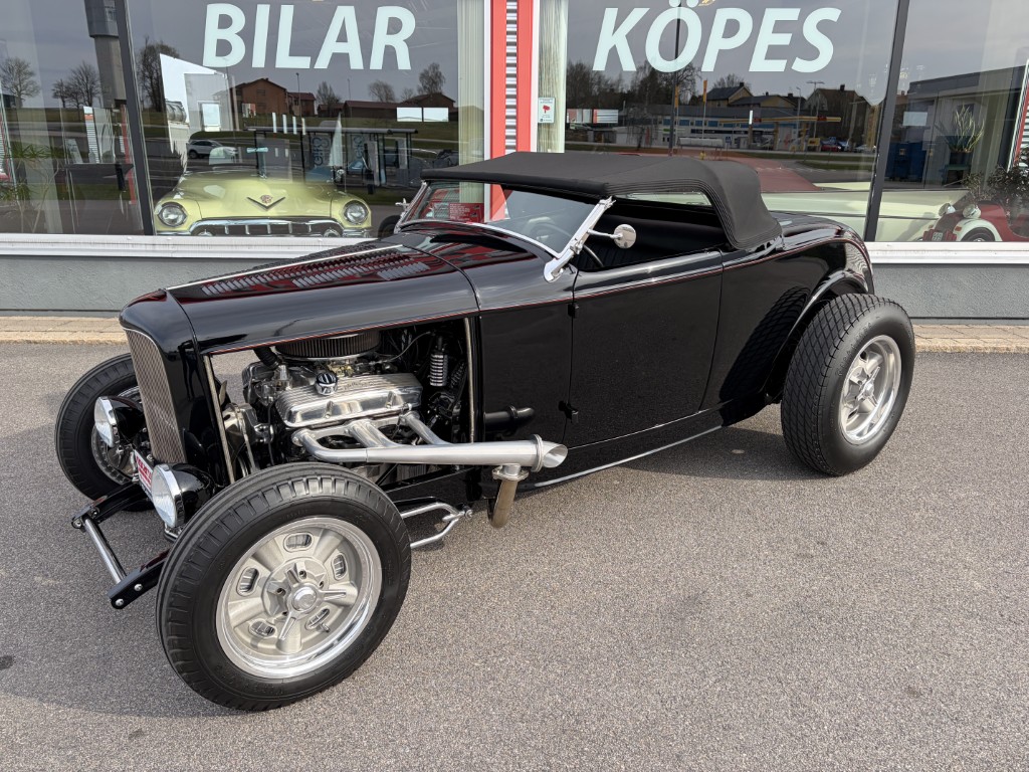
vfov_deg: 53.1
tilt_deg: -15.3
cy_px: 386
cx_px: 514
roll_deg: -1.3
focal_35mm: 26
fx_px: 773
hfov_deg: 67.3
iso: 50
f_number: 1.6
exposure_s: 1/959
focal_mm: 5.96
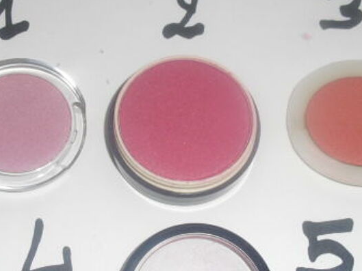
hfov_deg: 28.5
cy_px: 134
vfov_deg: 21.6
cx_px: 141
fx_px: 711
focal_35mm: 68
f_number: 3.1
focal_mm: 6.3
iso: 100
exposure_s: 1/125
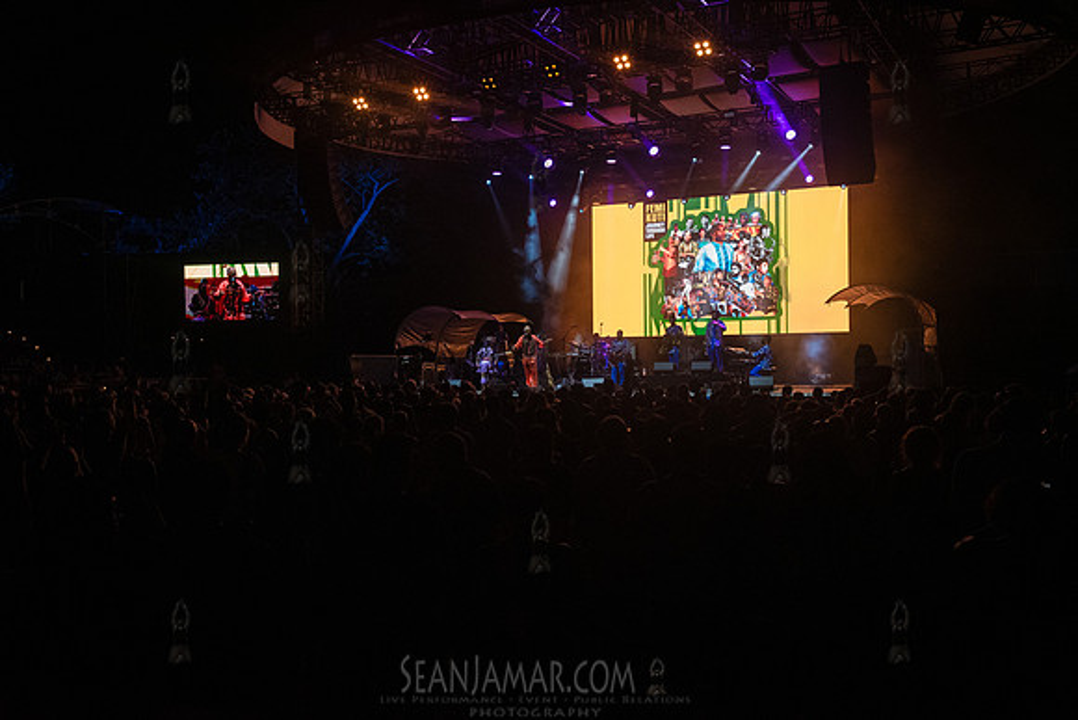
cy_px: 360
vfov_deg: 37.1
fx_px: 1072
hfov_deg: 53.4
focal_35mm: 36
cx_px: 539
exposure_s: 1/1000
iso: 5000
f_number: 4
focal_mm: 35
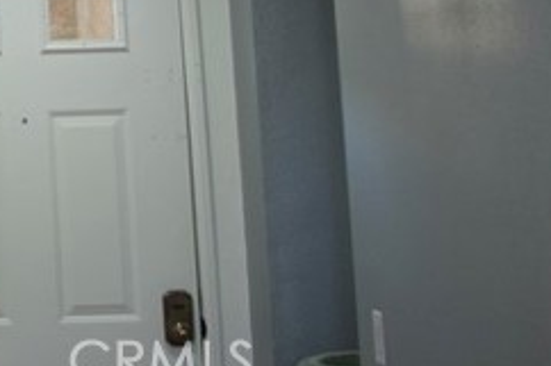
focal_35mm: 146
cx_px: -435
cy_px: -380
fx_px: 2235
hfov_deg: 12.8
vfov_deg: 8.8
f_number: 3.8
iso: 100
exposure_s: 1/15
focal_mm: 23
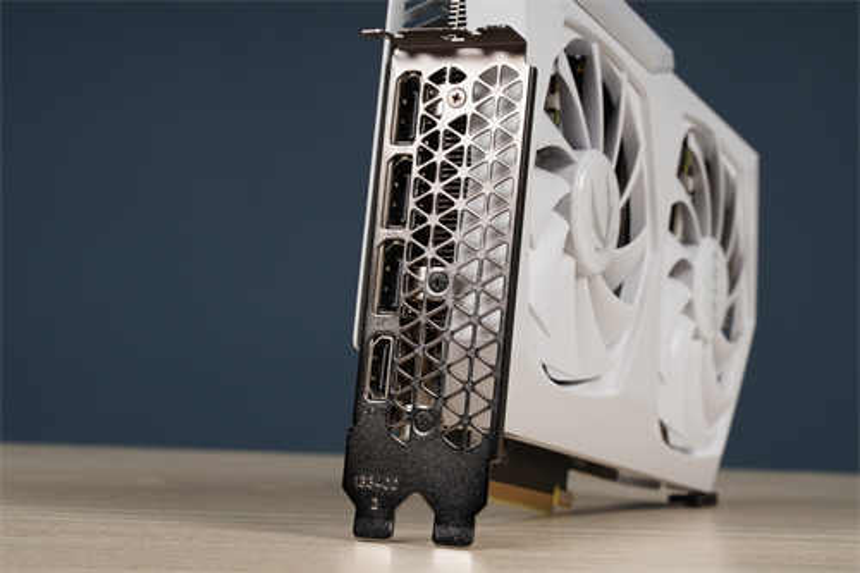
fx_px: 1719
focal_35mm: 72
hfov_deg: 28.1
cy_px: 286
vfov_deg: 18.9
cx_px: 430
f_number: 11
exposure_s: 1/160
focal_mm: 48
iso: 100
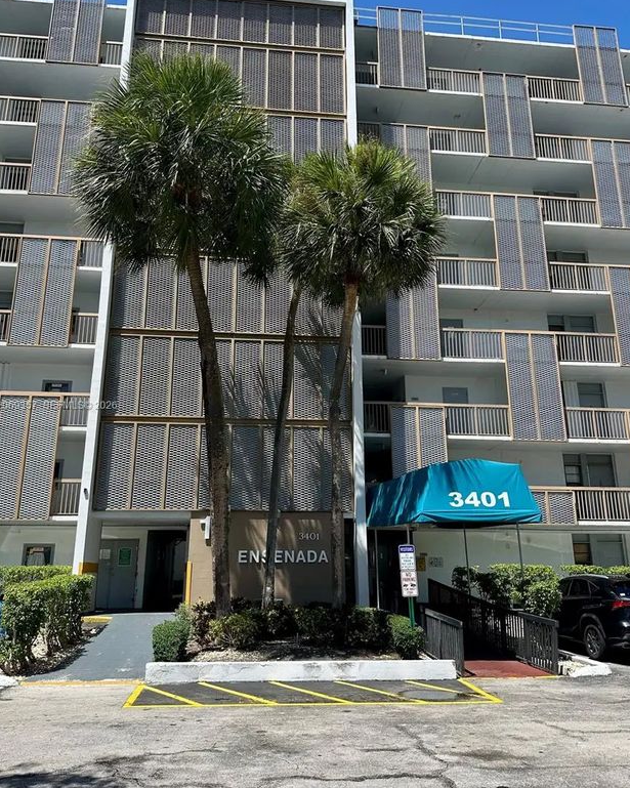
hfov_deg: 54.9
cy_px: 406
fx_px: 606
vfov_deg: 66.0
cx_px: 310
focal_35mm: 26
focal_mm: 6.86
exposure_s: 1/3717
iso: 80
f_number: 1.78
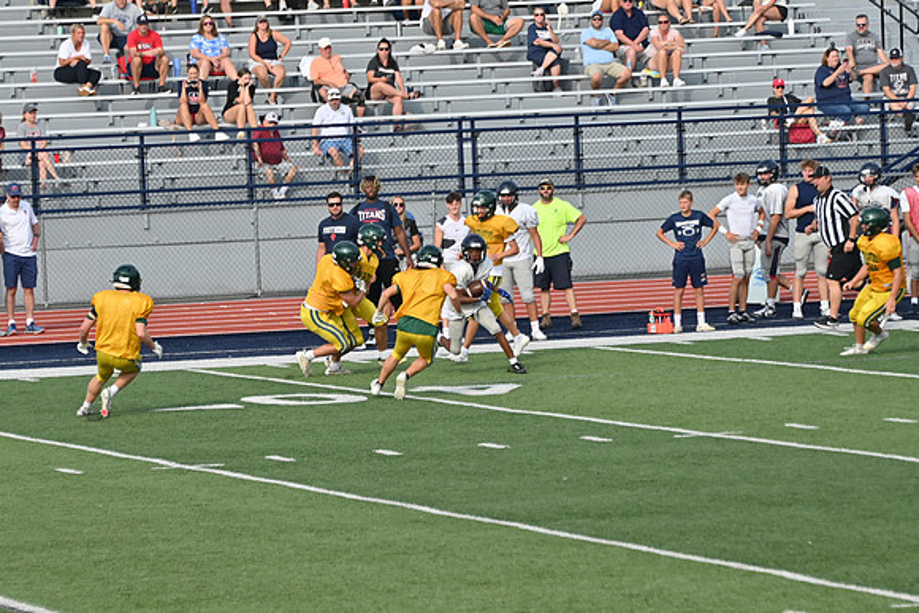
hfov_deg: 7.6
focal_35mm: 270
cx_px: 460
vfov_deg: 5.1
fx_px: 6894
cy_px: 306
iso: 180
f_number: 5.6
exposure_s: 1/800
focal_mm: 180
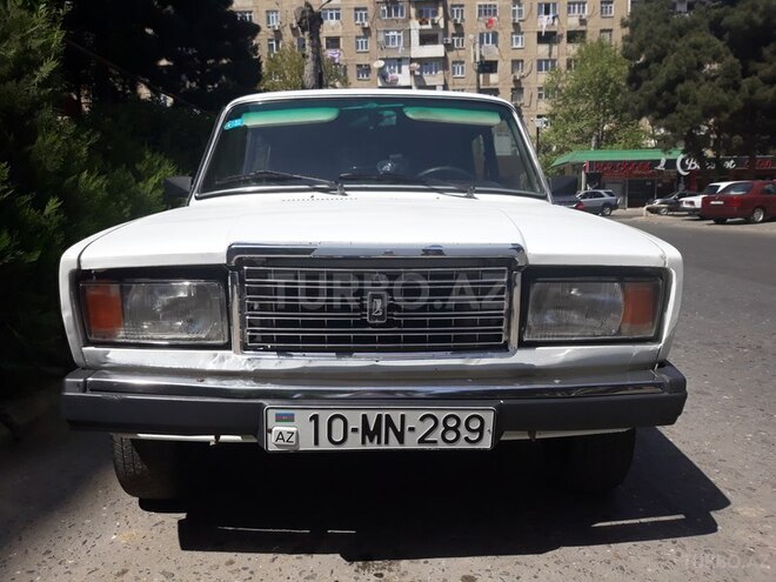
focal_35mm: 27
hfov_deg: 65.3
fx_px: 605
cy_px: 291
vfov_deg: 51.4
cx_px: 388
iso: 40
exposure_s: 1/2165
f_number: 1.7
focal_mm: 3.71
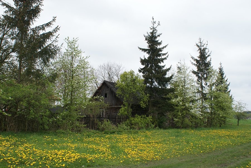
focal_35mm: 39
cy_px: 84
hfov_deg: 49.5
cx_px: 126
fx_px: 272
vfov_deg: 34.3
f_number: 9
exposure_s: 1/80
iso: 100
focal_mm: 26
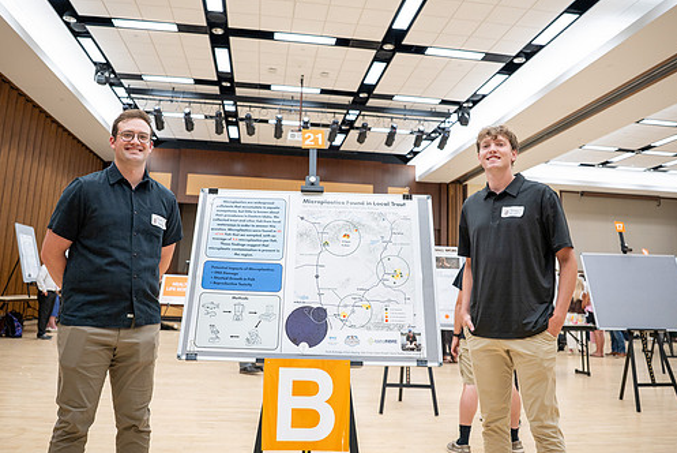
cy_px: 194
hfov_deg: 65.4
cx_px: 330
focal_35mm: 28
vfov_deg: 46.3
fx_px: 527
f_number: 2.8
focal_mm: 24
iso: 720
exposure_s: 1/160
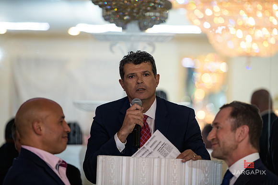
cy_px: 92
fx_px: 1352
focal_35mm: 175
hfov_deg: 11.7
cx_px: 139
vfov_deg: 7.9
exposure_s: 1/125
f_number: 3.2
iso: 1000
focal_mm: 175
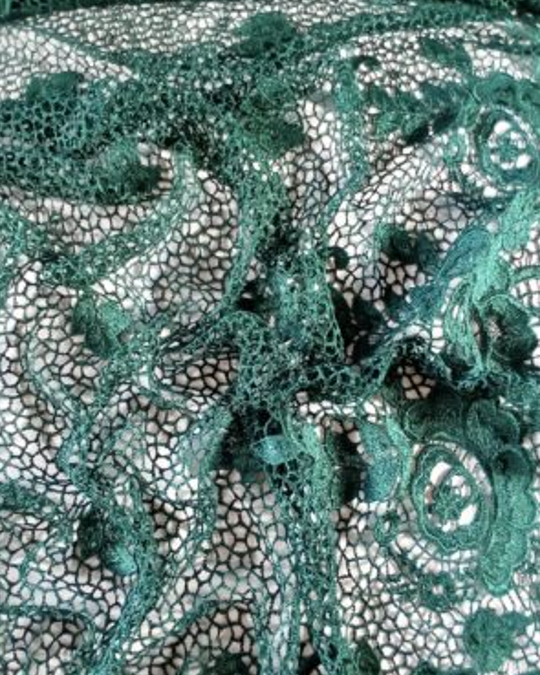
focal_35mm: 18
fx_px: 360
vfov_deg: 86.3
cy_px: 351
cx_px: 267
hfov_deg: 73.8
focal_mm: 1.4
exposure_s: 1/33.3
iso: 160
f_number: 2.2
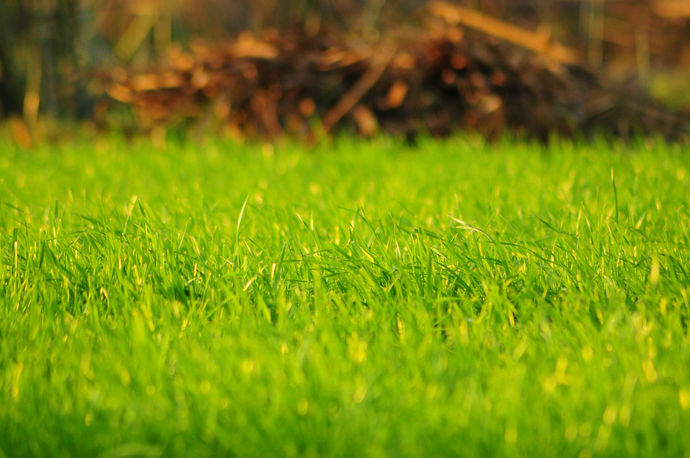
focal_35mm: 450
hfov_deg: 4.6
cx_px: 345
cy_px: 229
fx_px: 8614
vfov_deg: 3.0
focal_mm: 300
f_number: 5.6
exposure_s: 1/320
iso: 500
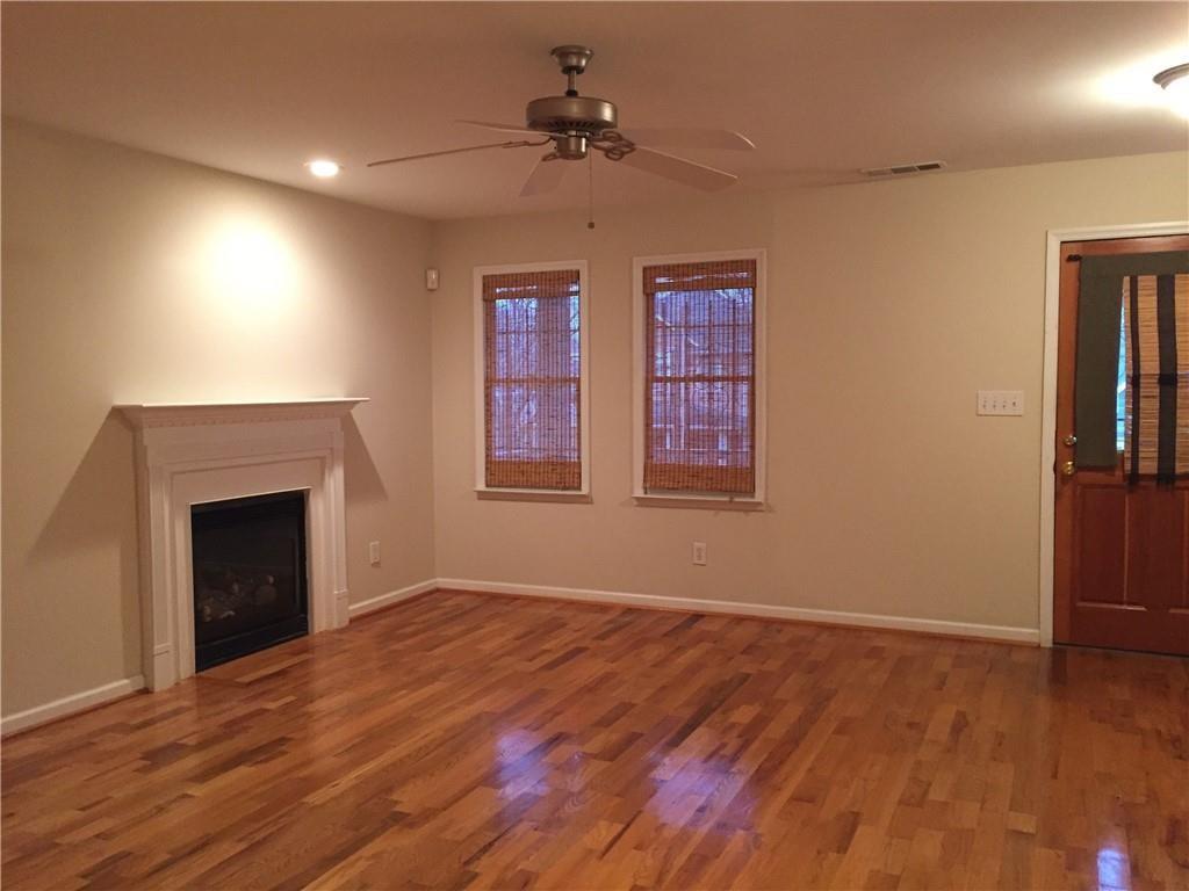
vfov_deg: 48.2
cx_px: 594
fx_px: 996
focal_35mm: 29
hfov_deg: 61.7
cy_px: 446
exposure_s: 1/24
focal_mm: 4.15
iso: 250
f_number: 2.2
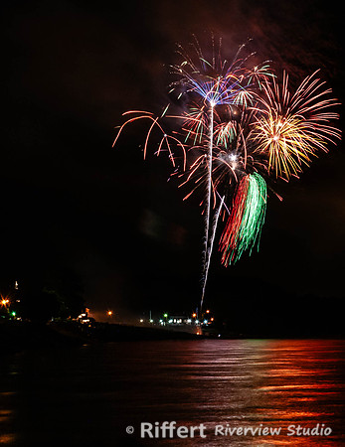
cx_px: 364
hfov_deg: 8.5
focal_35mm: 176
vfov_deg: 11.1
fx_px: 2296
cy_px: 208
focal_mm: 70
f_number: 13
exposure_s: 13
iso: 100
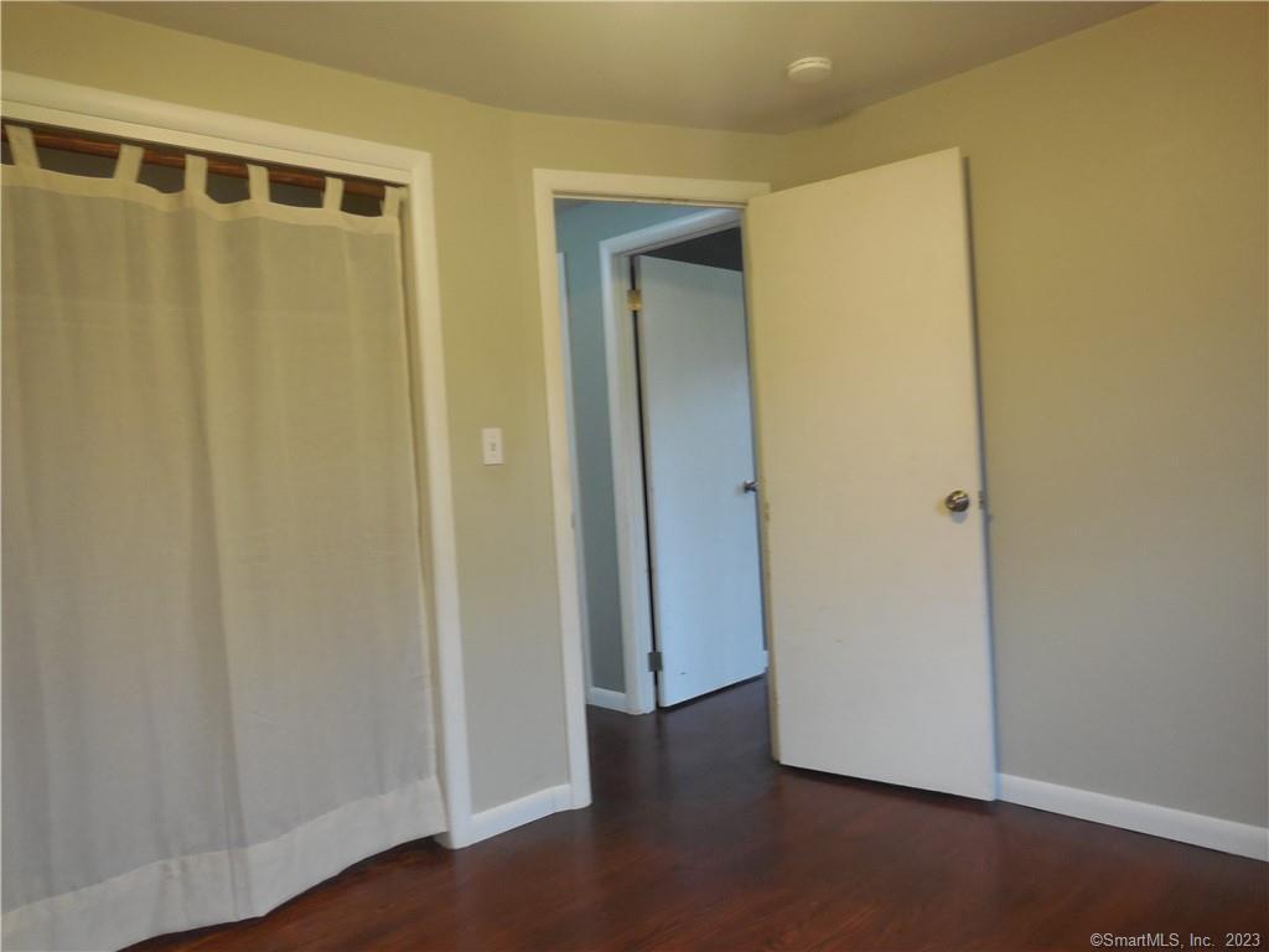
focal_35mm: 25
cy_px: 476
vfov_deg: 54.9
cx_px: 634
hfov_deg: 69.4
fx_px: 916
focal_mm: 4.5
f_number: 3.1
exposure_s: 1/30
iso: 400
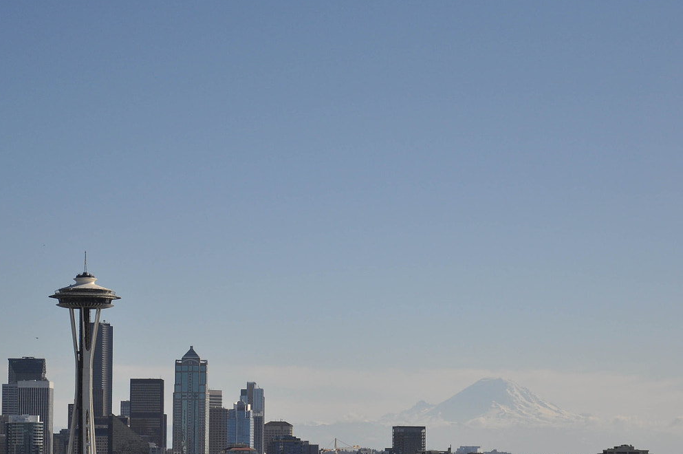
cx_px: 364
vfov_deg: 11.8
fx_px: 2199
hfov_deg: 17.7
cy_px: 344
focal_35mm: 116
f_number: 4.8
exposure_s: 1/4000
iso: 250
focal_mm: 48
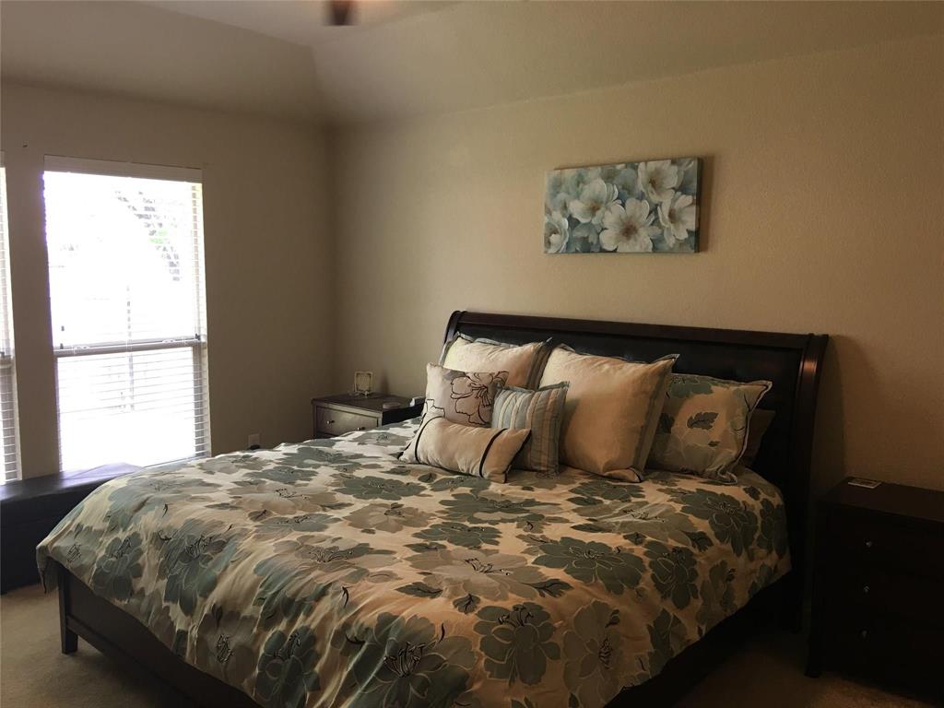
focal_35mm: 29
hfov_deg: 61.7
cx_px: 472
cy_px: 354
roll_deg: +0.0
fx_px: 791
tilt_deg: -5.6
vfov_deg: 48.2
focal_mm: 4.15
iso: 25
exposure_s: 1/15
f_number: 2.2
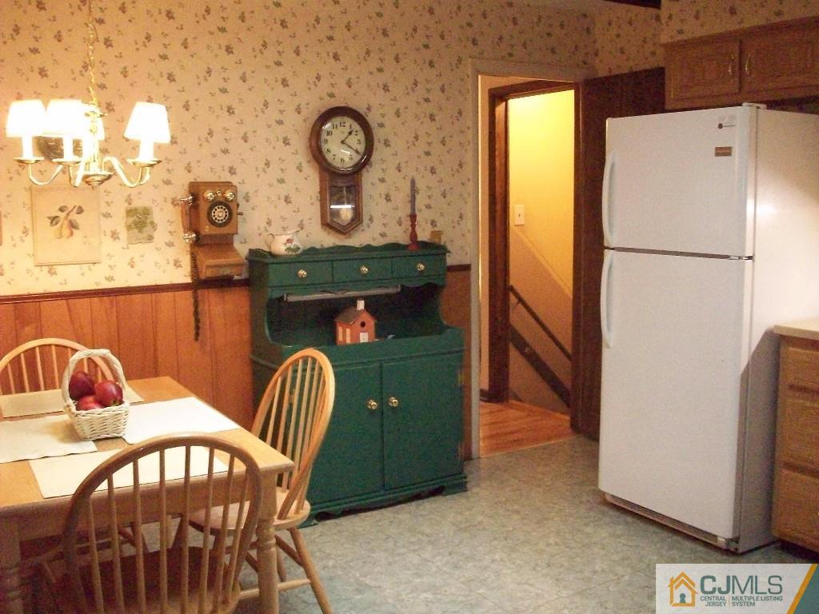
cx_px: 410
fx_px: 875
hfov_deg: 50.1
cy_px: 307
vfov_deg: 38.7
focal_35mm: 37
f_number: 2.8
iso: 800
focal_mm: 6.2
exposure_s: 1/64
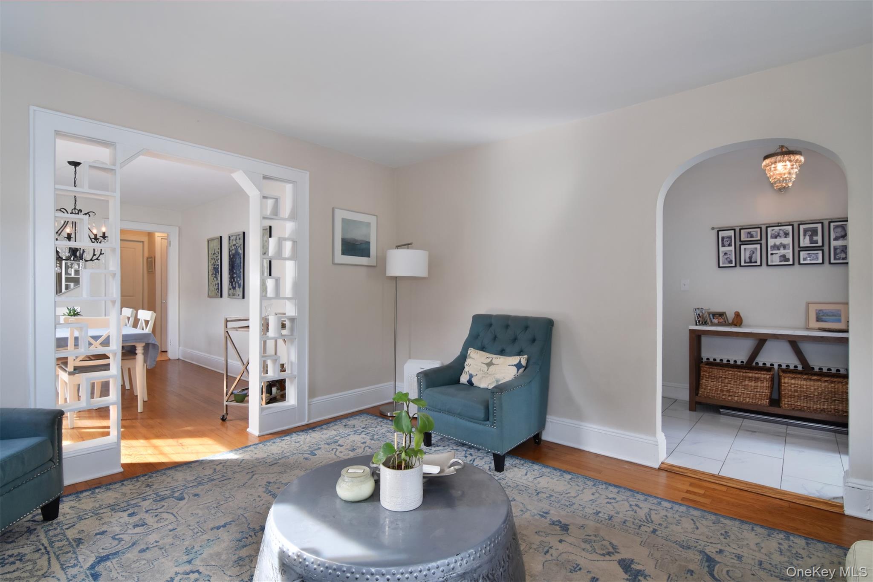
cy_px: 291
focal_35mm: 16
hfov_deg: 95.0
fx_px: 400
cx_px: 436
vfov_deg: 72.0
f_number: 11
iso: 640
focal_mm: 11
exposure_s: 1/30
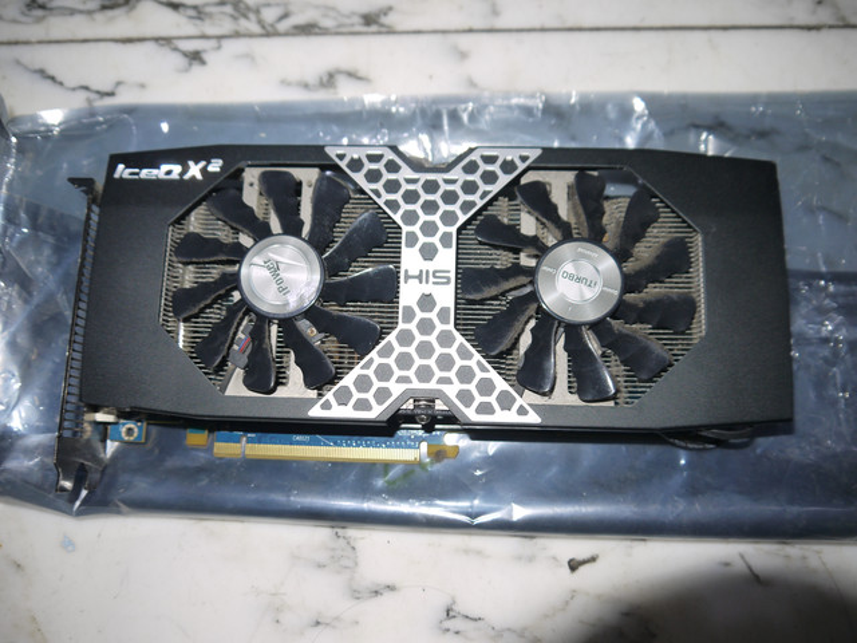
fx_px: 693
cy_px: 322
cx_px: 428
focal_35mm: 28
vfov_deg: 49.7
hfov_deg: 63.4
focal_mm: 14
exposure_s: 1/30
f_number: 3.5
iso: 160
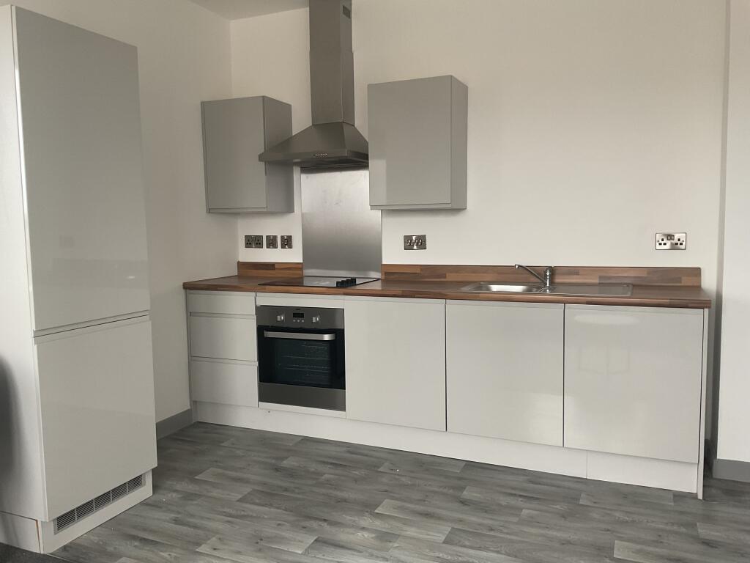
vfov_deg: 48.2
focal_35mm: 29
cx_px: 375
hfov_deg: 61.7
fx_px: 628
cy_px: 282
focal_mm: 3
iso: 50
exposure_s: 1/50
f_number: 1.8
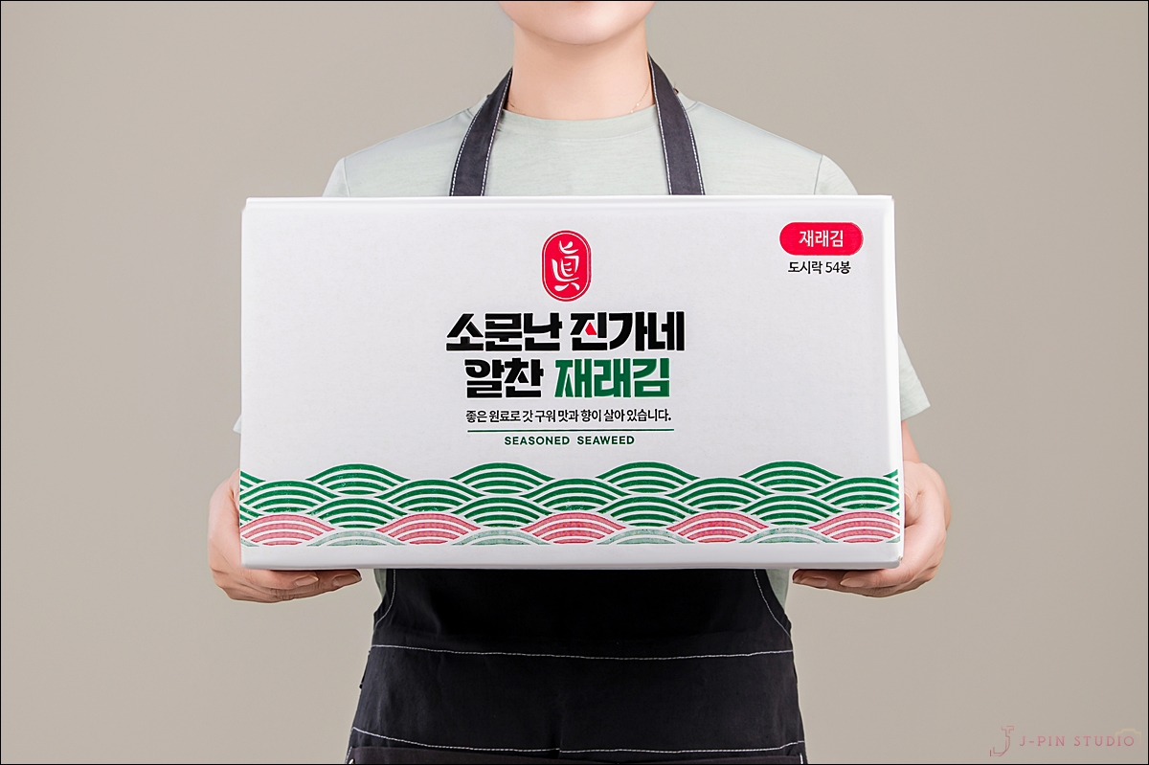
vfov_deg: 16.1
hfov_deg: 23.9
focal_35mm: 85
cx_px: 574
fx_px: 2712
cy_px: 382
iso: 200
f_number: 9
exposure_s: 1/125
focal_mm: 85
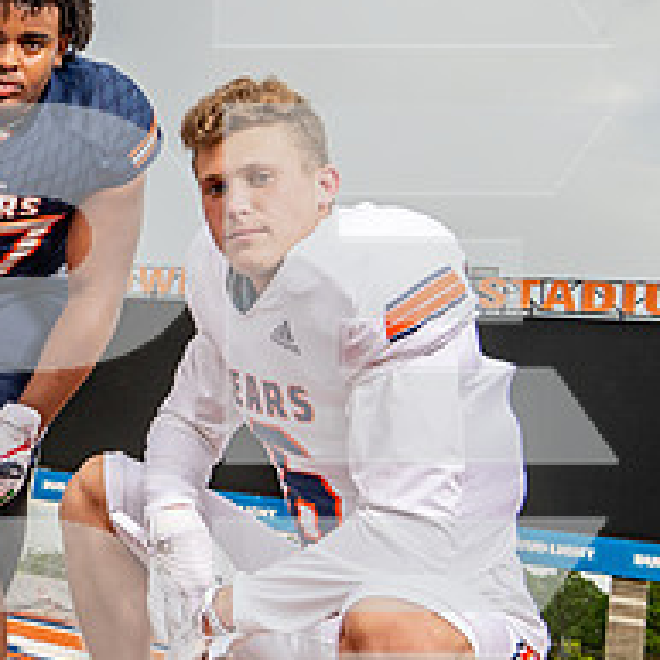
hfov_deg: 23.1
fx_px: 1381
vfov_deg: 26.9
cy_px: 286
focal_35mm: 64
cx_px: -253
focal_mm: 25
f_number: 9
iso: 100
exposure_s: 1/160
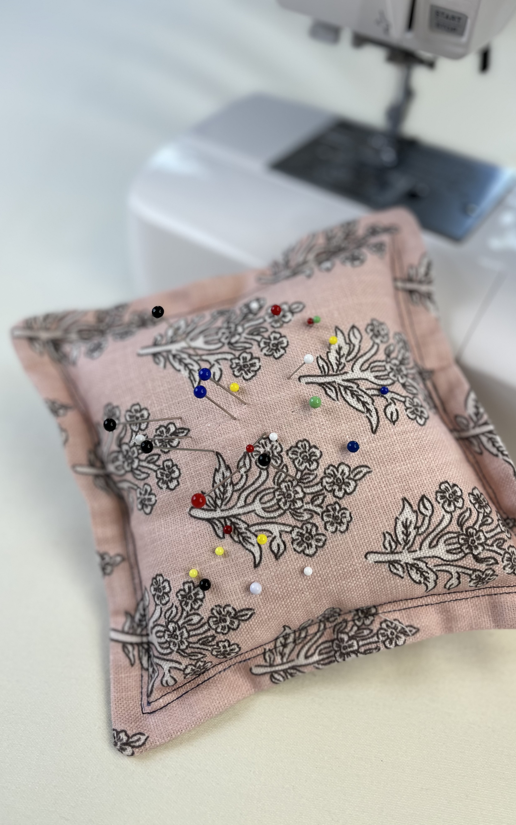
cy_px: 418
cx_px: 280
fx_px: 630
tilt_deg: -48.6
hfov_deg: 44.5
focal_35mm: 28
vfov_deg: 66.5
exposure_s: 1/257
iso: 40
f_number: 1.6
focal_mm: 5.1
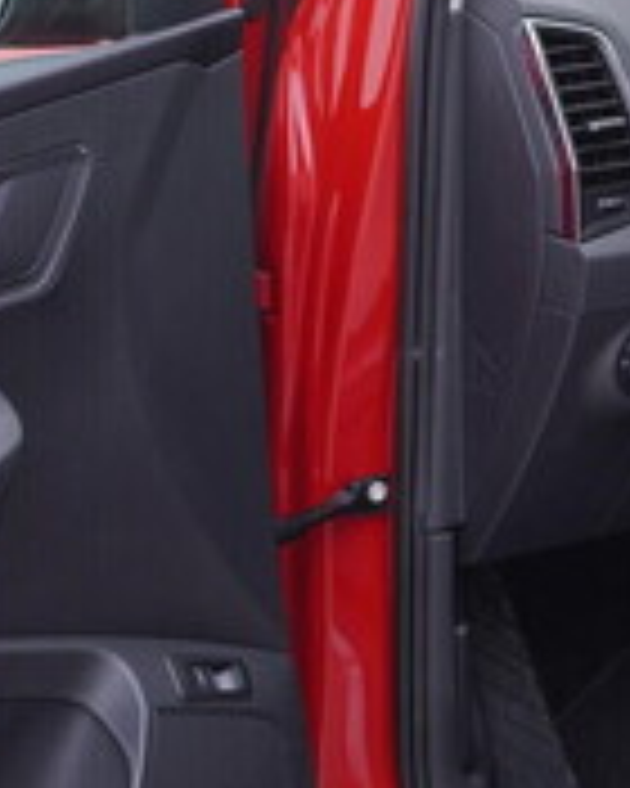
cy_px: 250
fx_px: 2471
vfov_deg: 18.1
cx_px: 670
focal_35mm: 106
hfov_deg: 14.2
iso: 125
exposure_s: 1/50
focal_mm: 24
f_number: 3.2
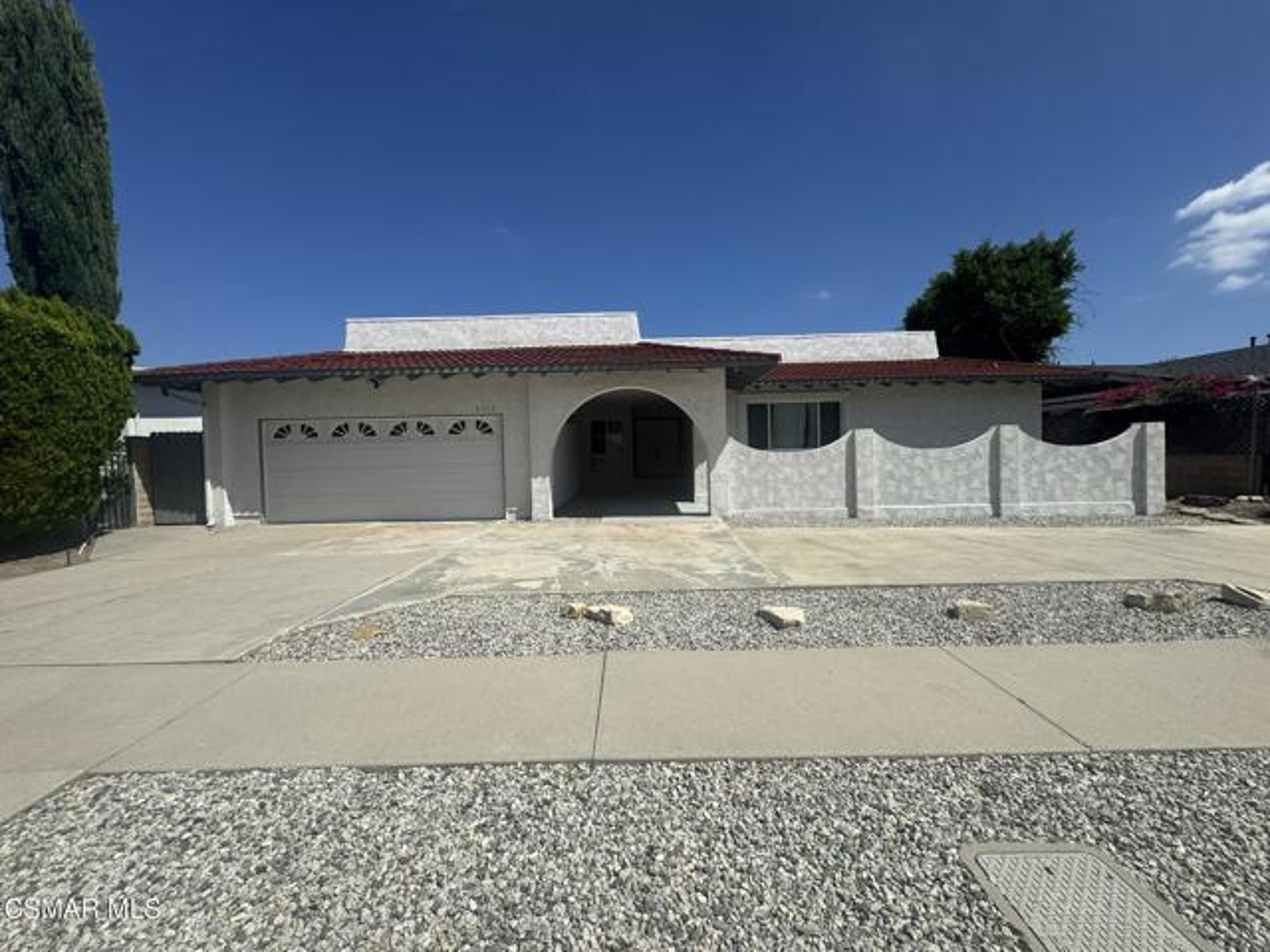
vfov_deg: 85.7
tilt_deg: -3.5
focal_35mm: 14
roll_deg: +1.5
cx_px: 635
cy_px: 476
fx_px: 514
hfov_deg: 102.1
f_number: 2.2
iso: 50
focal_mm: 2.22
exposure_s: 1/3906
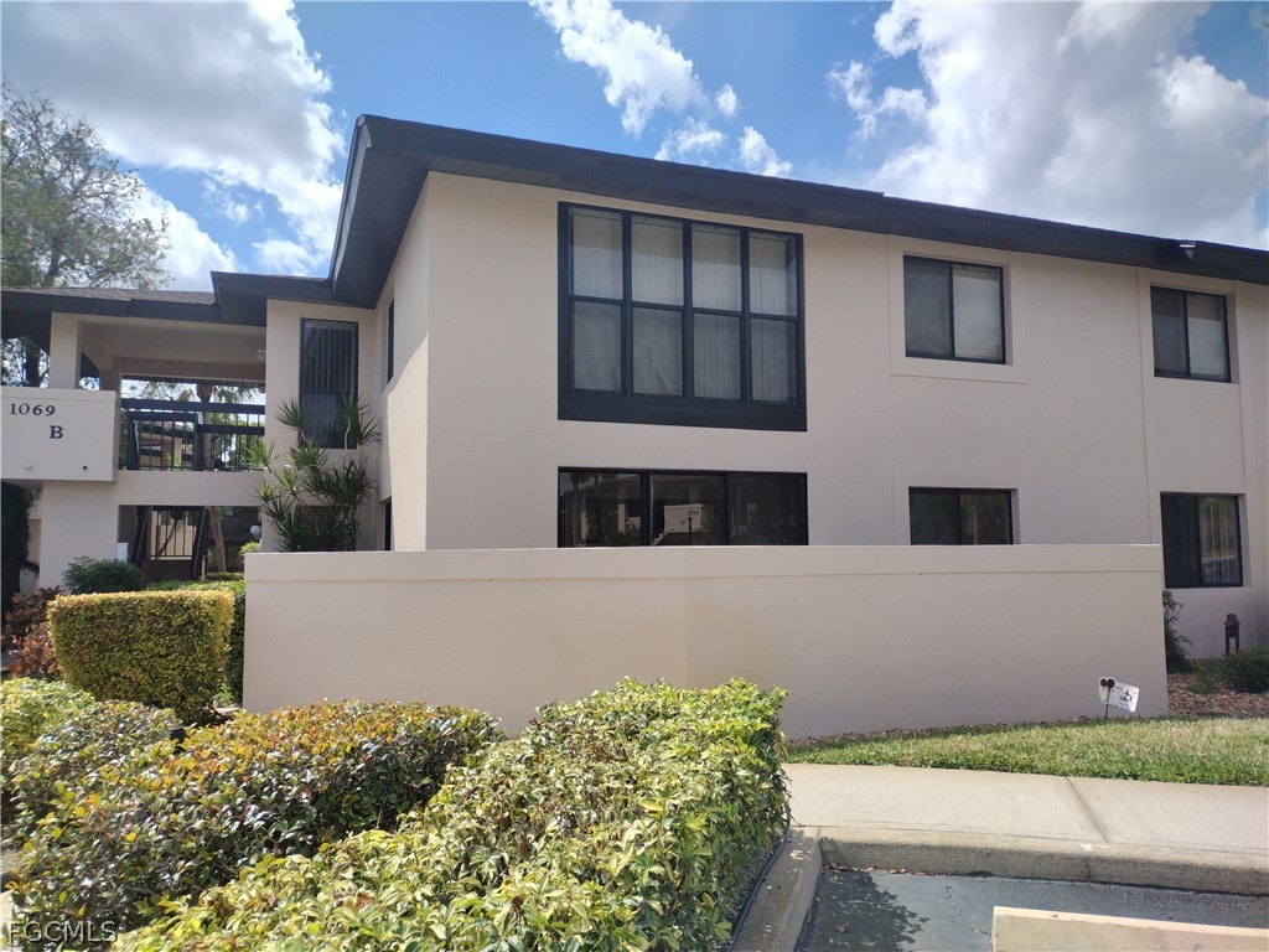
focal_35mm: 27
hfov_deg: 65.3
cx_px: 634
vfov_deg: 51.4
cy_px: 476
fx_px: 990
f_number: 1.7
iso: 100
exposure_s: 1/4059
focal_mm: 4.71
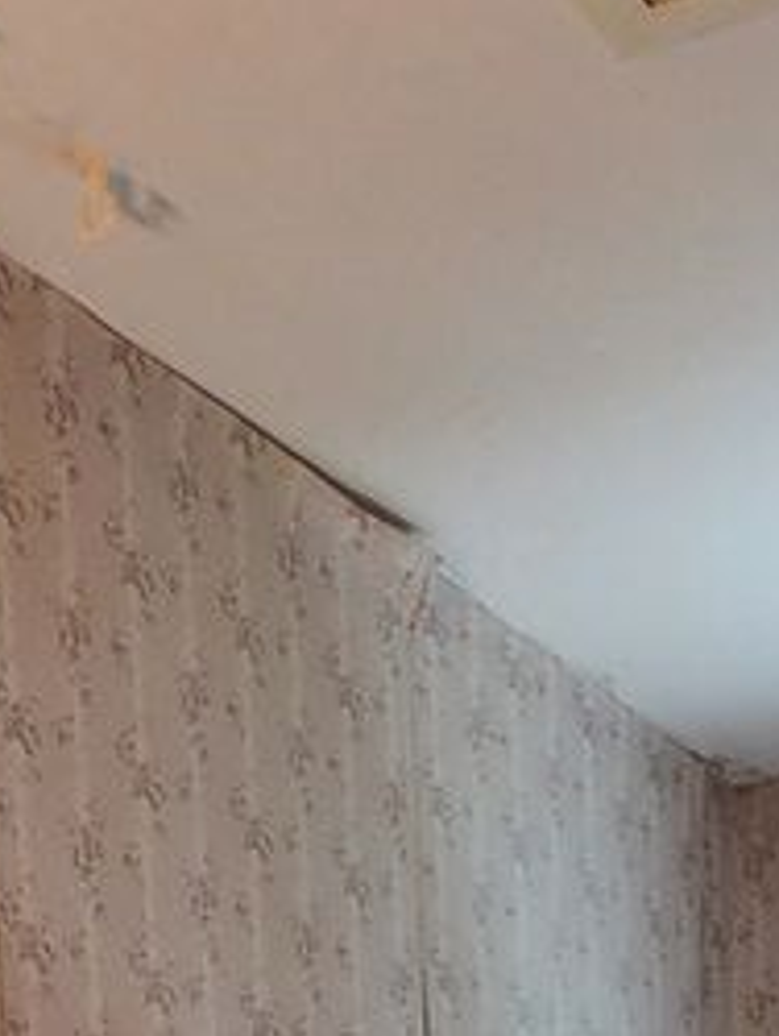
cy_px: 2370
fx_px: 2336
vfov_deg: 15.7
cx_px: 549
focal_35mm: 78
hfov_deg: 18.8
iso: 160
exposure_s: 1/60
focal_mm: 2.2
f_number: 2.2
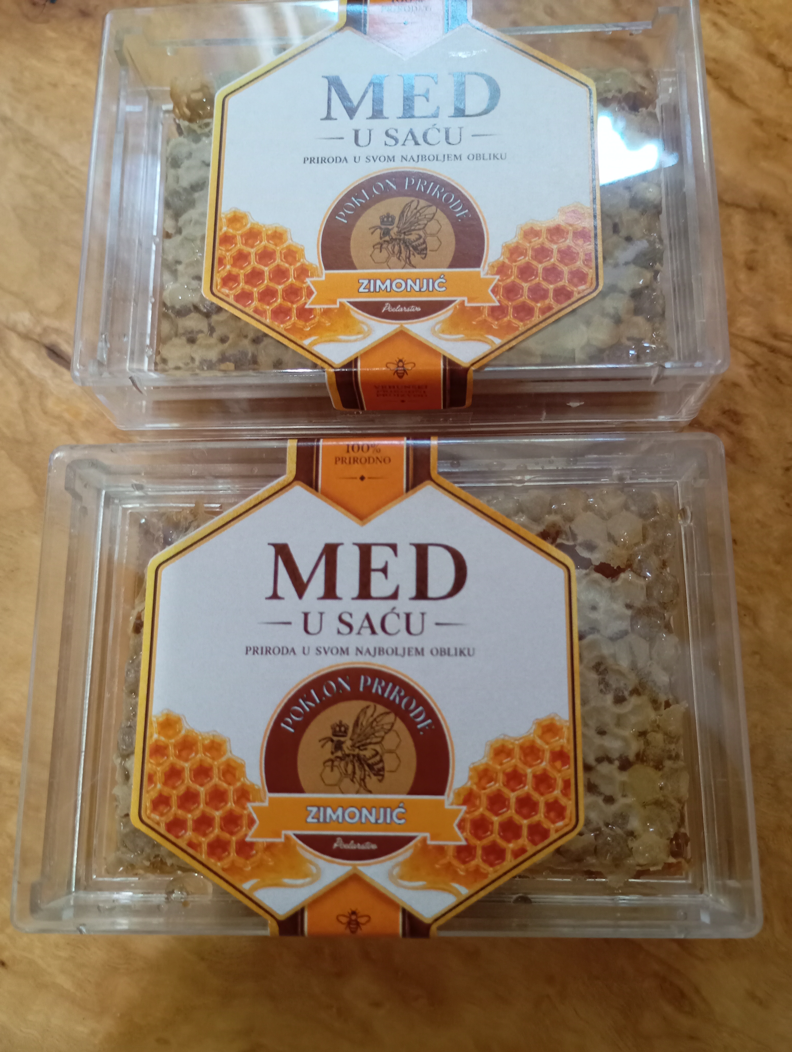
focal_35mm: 28
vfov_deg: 63.4
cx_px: 396
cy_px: 526
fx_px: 852
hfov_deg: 49.9
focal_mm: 4.27
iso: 710
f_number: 1.8
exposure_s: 1/25
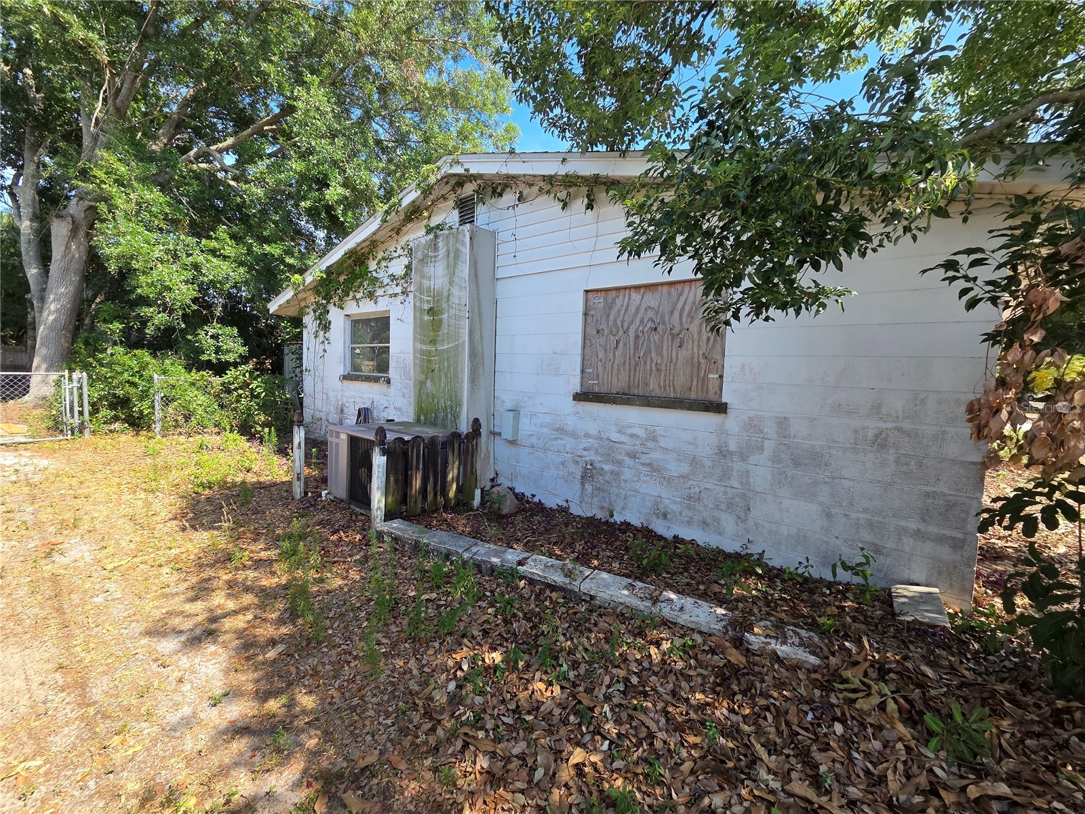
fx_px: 407
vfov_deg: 89.9
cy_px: 407
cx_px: 542
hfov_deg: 106.2
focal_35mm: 13
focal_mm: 2.2
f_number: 2.2
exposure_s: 1/512
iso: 50
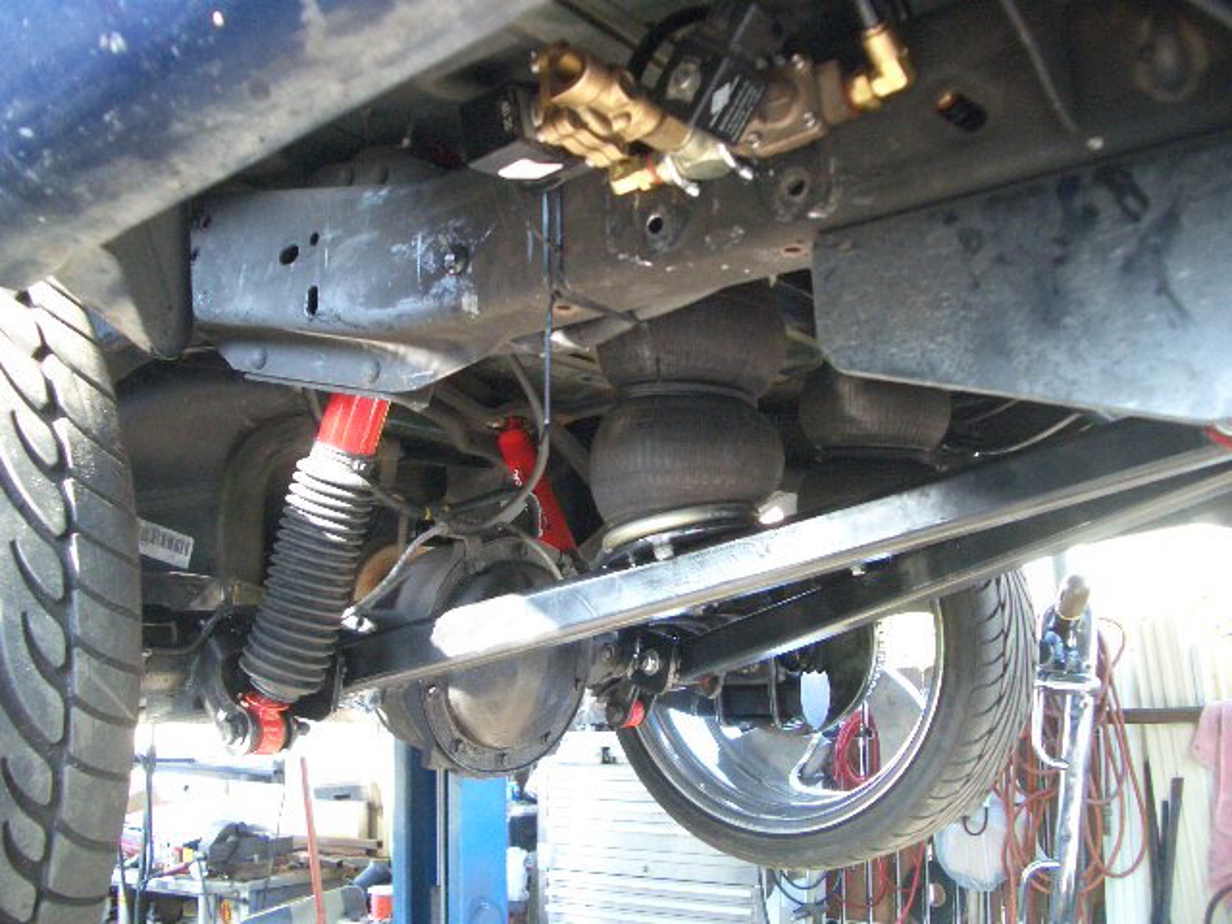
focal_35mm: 35
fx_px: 1246
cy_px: 462
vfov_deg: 40.7
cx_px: 616
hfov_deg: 52.6
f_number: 2.6
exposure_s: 1/125
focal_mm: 5.8
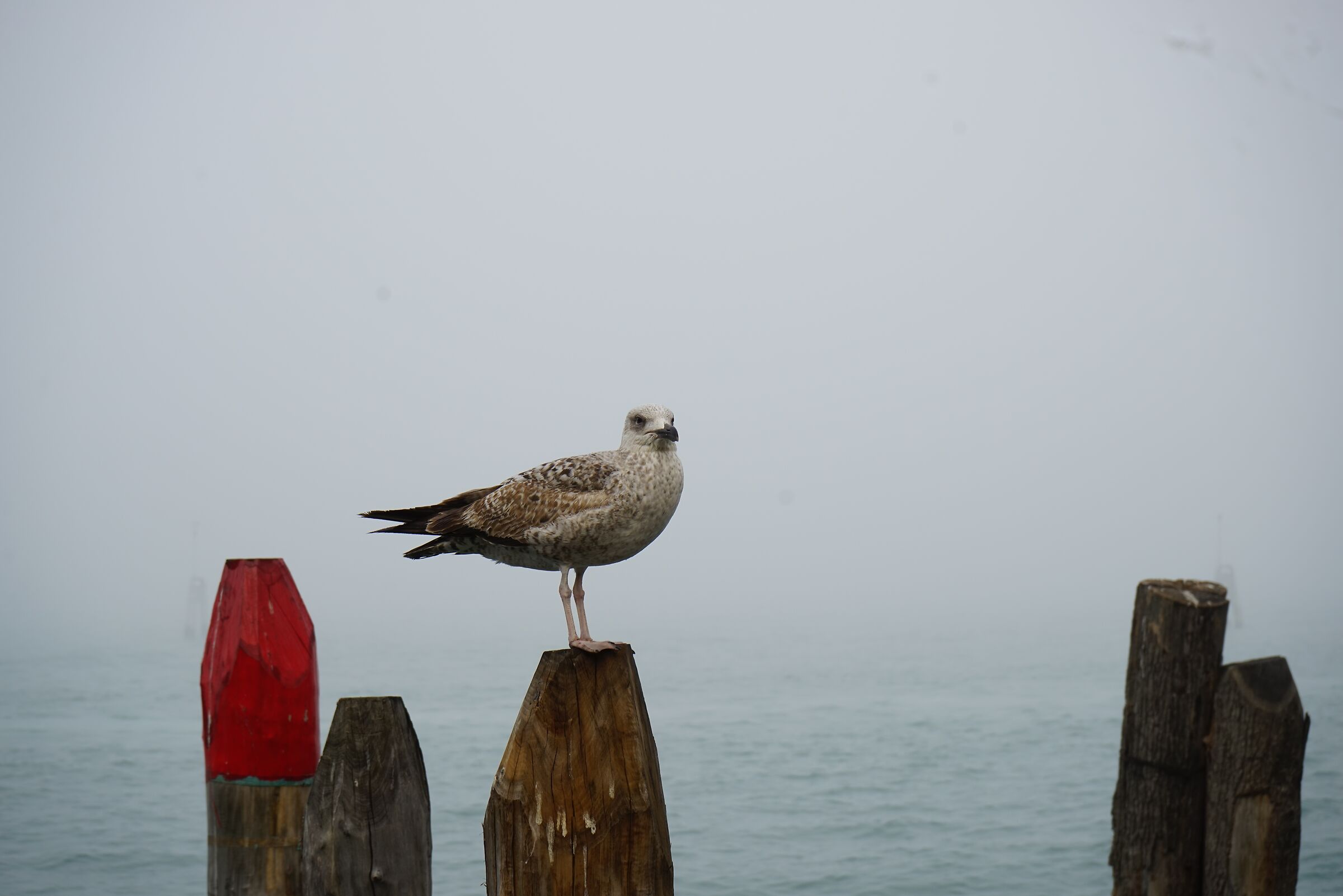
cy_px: 448
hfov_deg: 28.8
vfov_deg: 19.5
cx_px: 672
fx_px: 2612
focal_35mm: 70
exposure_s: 1/125
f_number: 9
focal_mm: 70
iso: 100
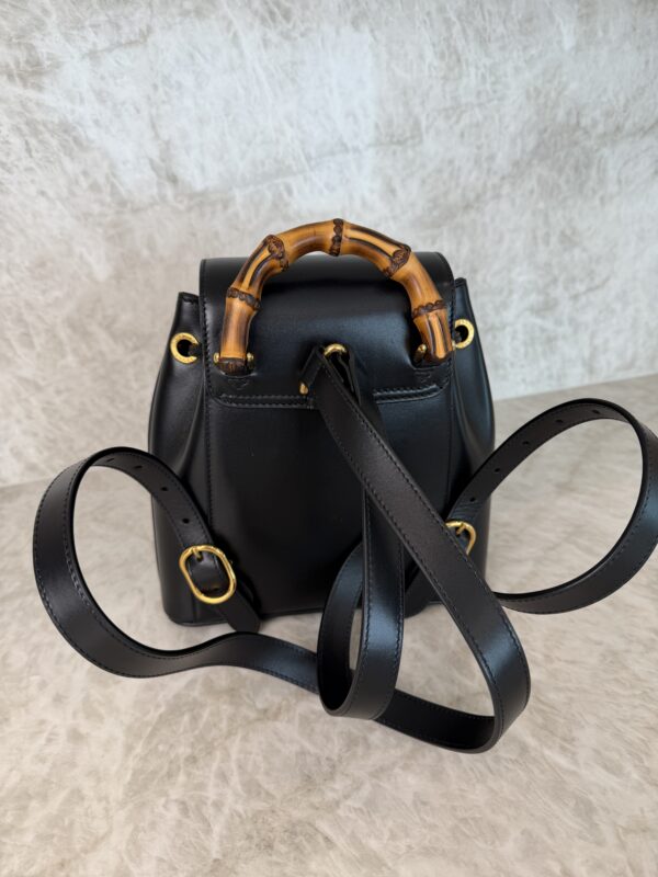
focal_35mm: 24
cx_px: 329
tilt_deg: -25.5
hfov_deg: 56.8
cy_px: 438
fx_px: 608
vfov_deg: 71.6
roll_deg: -0.8
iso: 50
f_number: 1.78
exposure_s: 1/120
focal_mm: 6.76
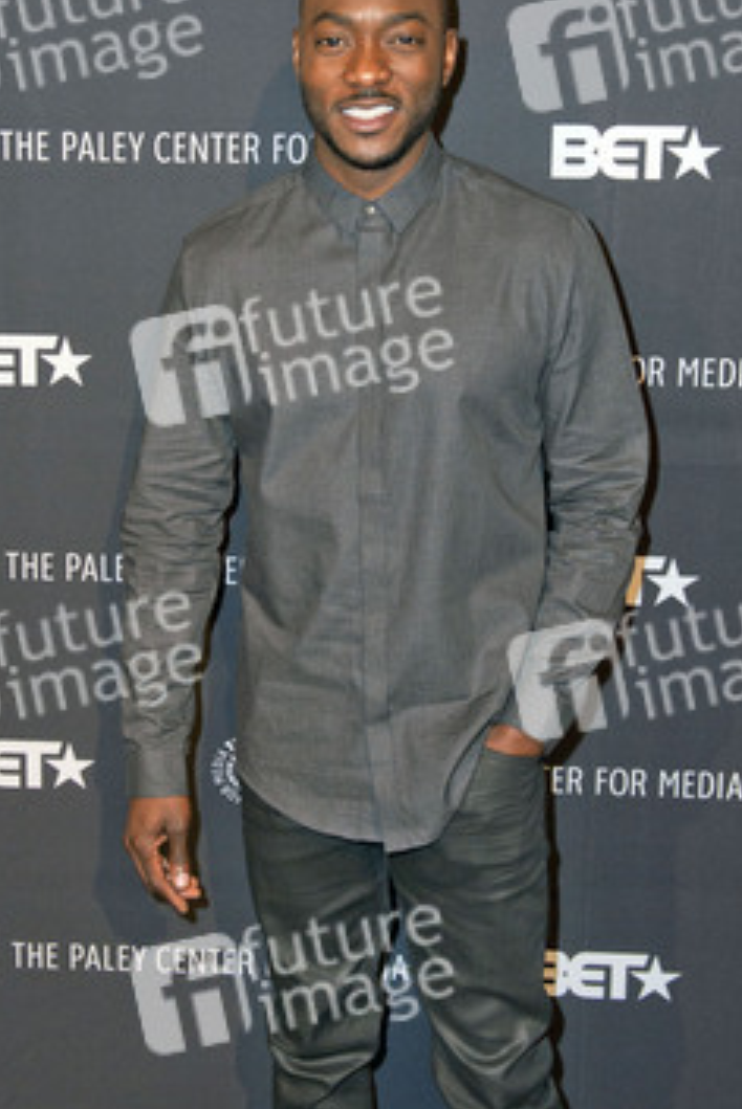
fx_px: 1327
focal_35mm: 43
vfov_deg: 45.4
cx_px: 385
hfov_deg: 31.2
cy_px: 509
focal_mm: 38
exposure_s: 1/400
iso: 500
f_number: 4.5
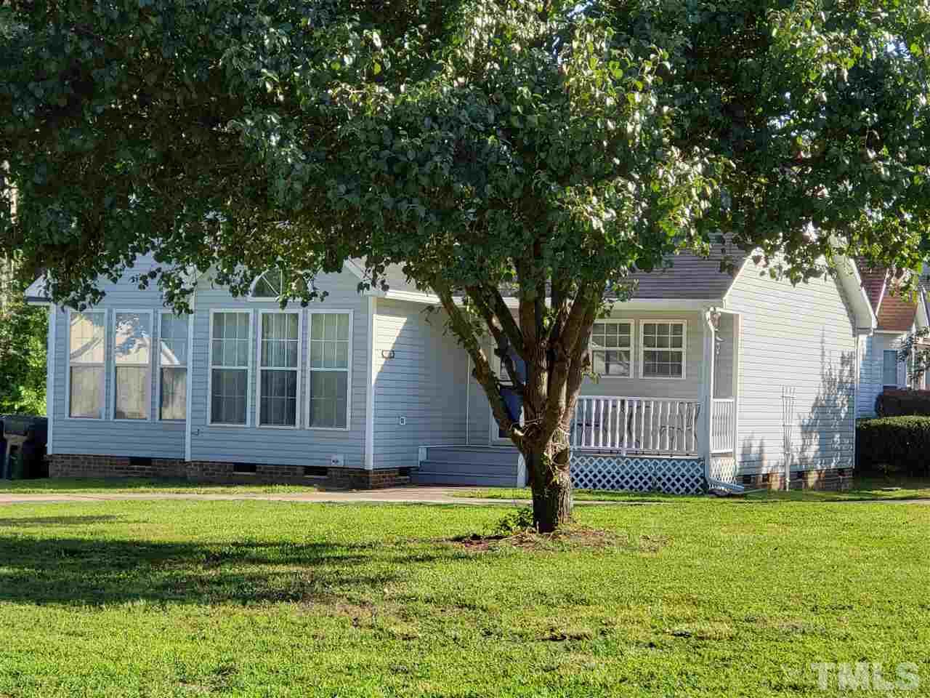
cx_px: 465
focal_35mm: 52
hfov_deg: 36.8
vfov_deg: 28.0
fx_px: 1397
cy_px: 349
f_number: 2.4
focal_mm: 6
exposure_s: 1/292
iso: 32
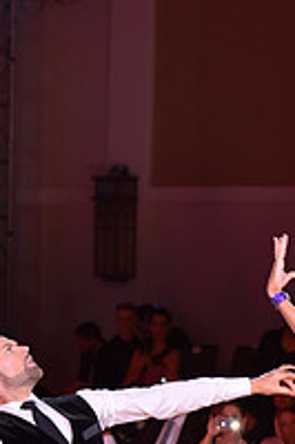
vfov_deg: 8.2
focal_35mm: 250
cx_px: 254
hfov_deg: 5.5
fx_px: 3078
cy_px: 535
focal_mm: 86
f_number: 4.5
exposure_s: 1/250
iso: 1600
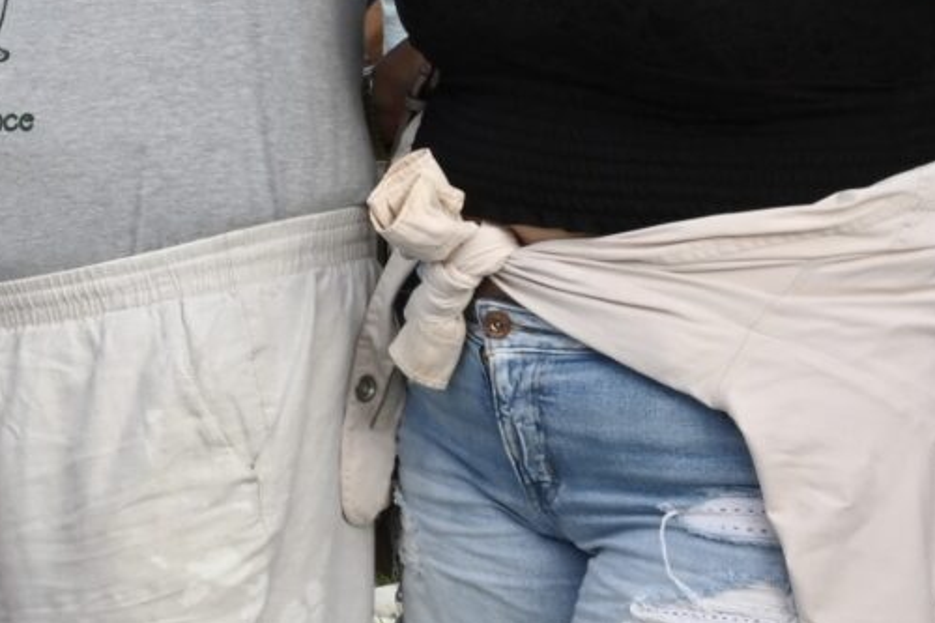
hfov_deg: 13.0
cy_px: 225
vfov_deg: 11.1
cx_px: -1240
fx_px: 3193
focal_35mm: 123
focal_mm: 24
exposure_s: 1/200
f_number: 13
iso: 320
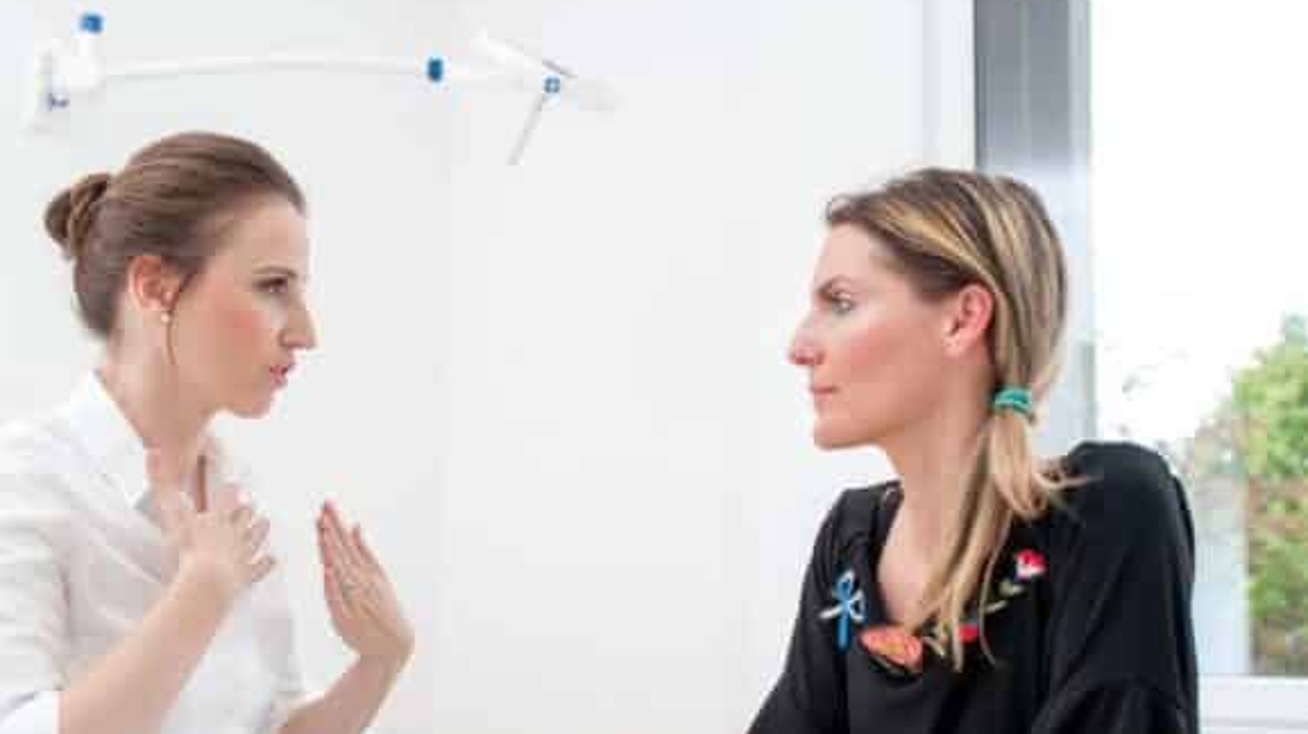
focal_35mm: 49
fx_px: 1699
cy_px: 475
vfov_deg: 24.3
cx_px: 436
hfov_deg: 41.6
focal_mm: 35
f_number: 4.5
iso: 100
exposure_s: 1/160
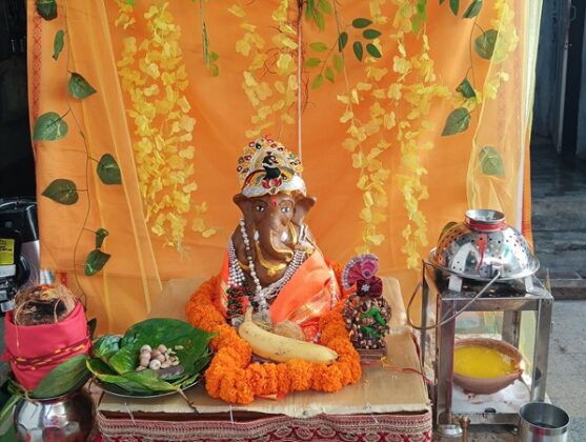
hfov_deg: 45.7
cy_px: 221
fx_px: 695
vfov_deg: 35.2
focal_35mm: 41
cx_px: 293
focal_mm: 4.22
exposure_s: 1/50
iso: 138
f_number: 1.8
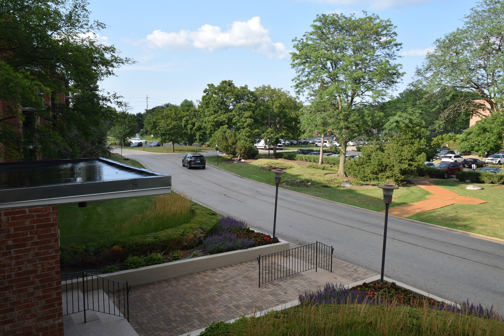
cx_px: 252
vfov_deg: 47.9
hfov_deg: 67.4
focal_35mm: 27
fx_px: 378
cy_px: 168
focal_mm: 18
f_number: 8
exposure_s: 1/250
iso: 220
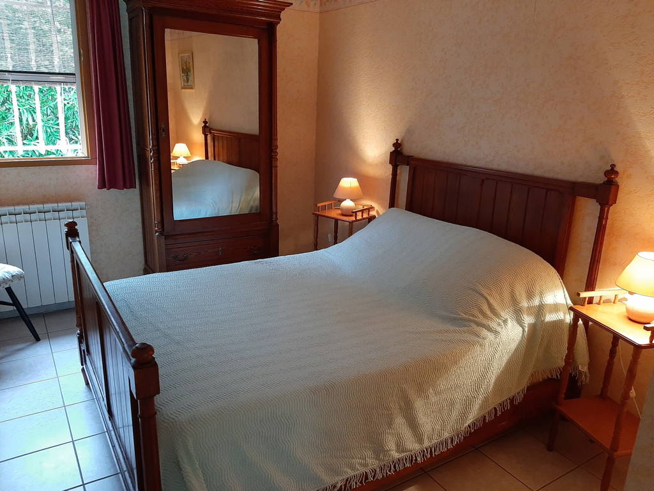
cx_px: 327
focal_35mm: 26
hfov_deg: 67.3
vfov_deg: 53.1
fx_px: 491
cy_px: 246
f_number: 1.7
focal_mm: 3.93
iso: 200
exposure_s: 1/33
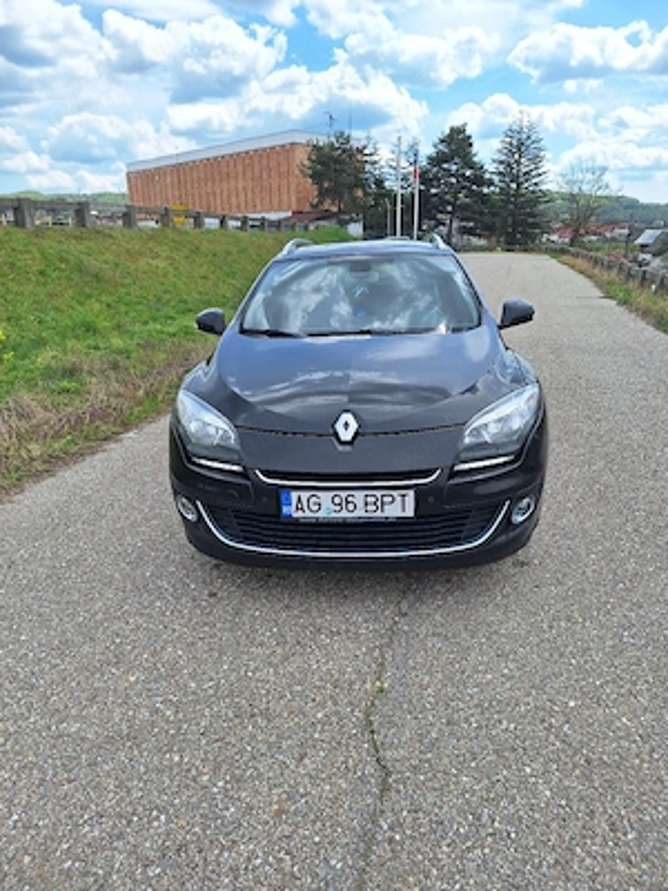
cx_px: 334
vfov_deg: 73.9
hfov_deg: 58.9
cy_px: 446
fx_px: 592
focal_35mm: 23
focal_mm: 5.54
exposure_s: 1/3333
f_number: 1.8
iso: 40
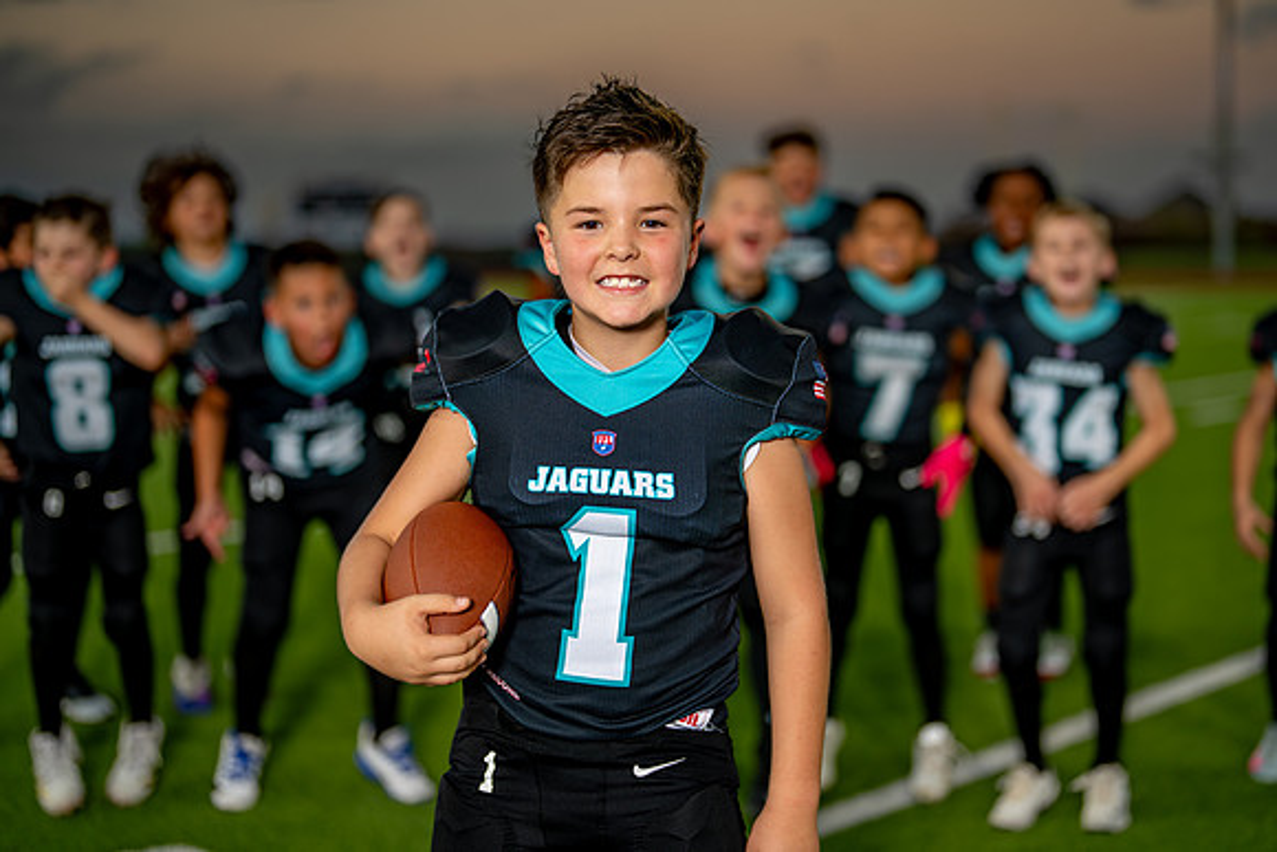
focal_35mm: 55
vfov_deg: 24.5
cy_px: 389
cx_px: 700
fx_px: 1962
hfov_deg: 36.0
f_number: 1.2
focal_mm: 50
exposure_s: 1/400
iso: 100
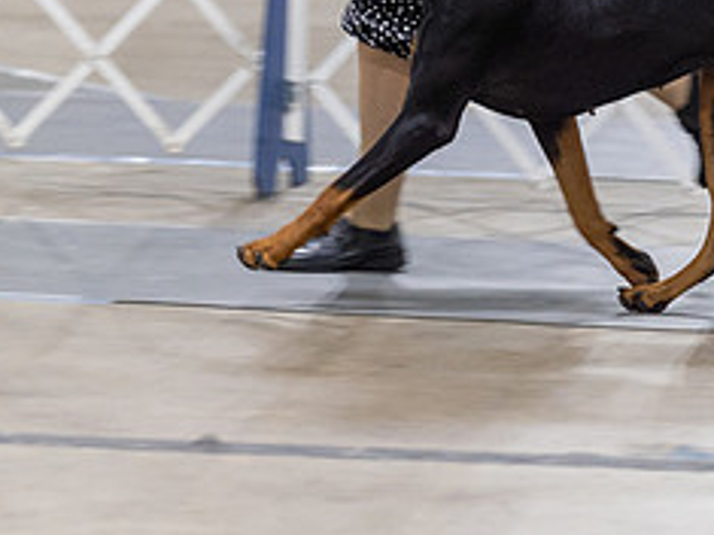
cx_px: 257
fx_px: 9236
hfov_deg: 4.4
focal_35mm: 448
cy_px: -88
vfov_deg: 3.3
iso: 2000
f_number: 2.8
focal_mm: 162
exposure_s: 1/160
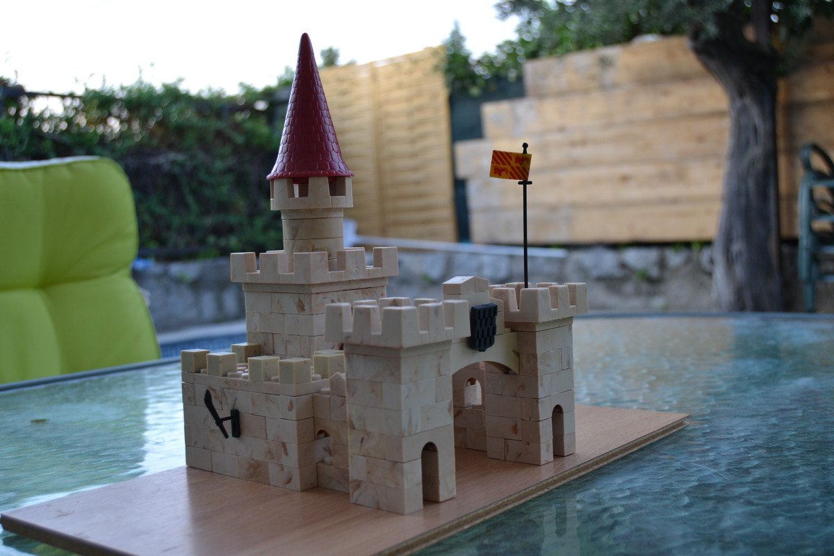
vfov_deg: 31.9
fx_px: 973
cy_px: 278
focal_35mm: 42
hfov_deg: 46.4
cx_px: 417
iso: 400
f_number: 5
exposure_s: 1/100
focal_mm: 28
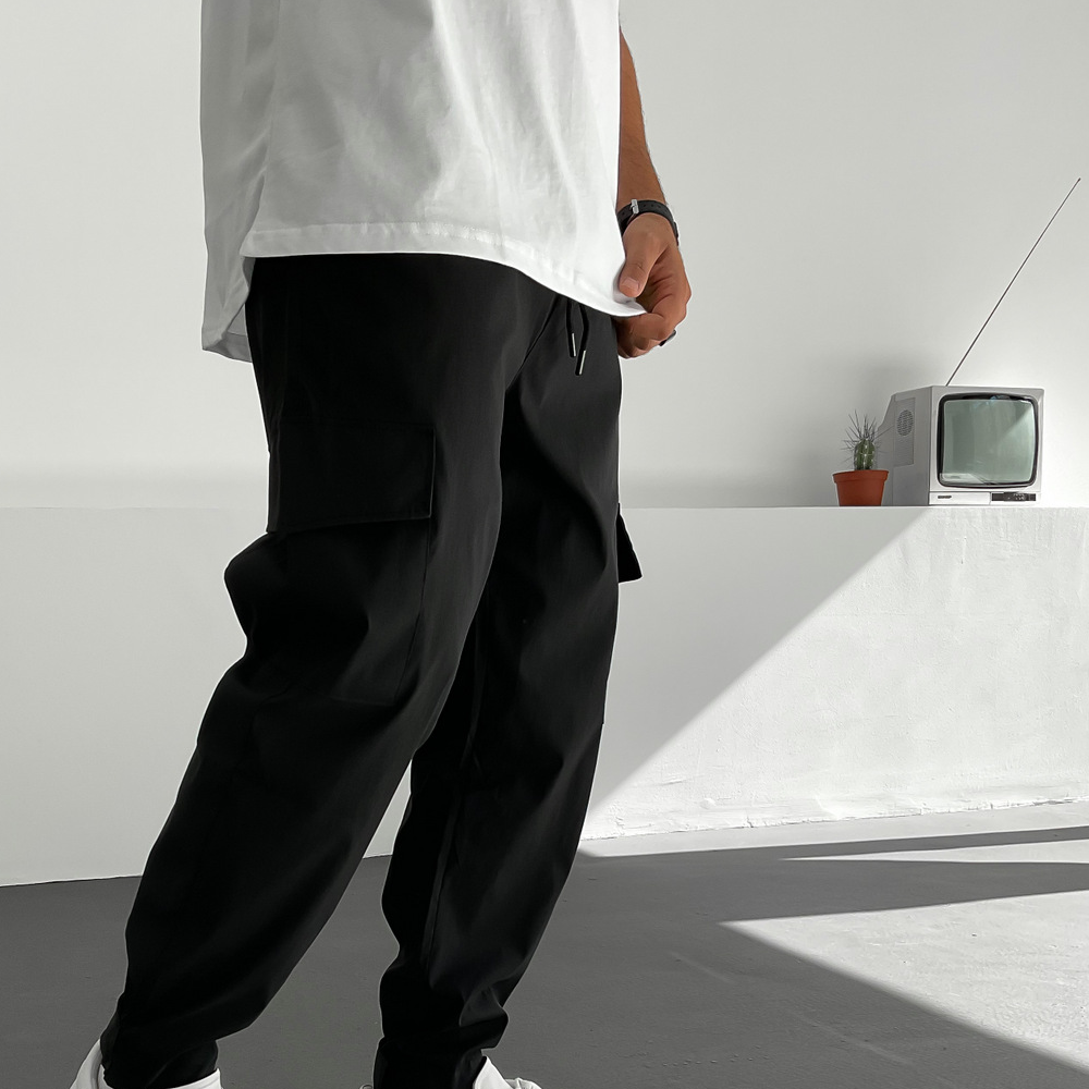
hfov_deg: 40.7
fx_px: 1459
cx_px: 437
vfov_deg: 40.1
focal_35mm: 41
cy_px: 782
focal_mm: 3
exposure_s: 1/380
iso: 16
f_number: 1.8
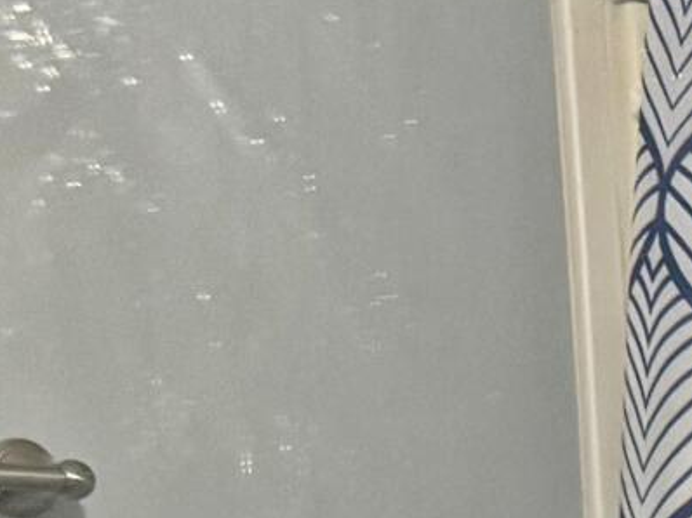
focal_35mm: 181
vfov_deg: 7.5
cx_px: 2074
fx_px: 3616
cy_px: 1321
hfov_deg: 8.9
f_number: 1.78
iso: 500
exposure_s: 1/48
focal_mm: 6.76
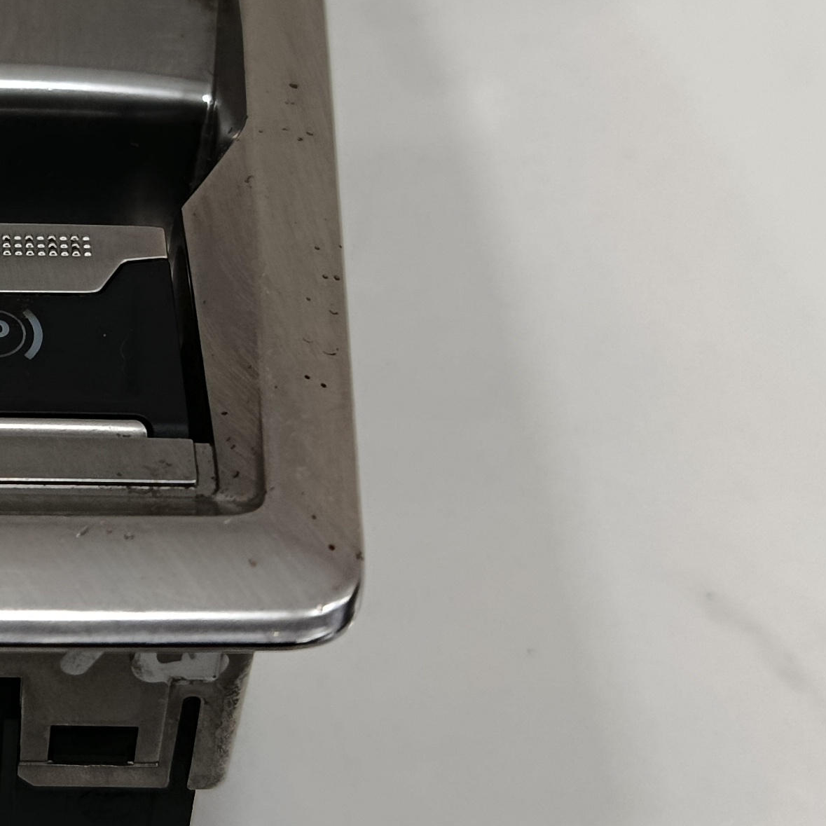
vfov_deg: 23.6
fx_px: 1944
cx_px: -129
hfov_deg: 22.4
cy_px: 163
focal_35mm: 72
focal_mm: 5.24
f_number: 1.7
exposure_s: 1/100
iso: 799
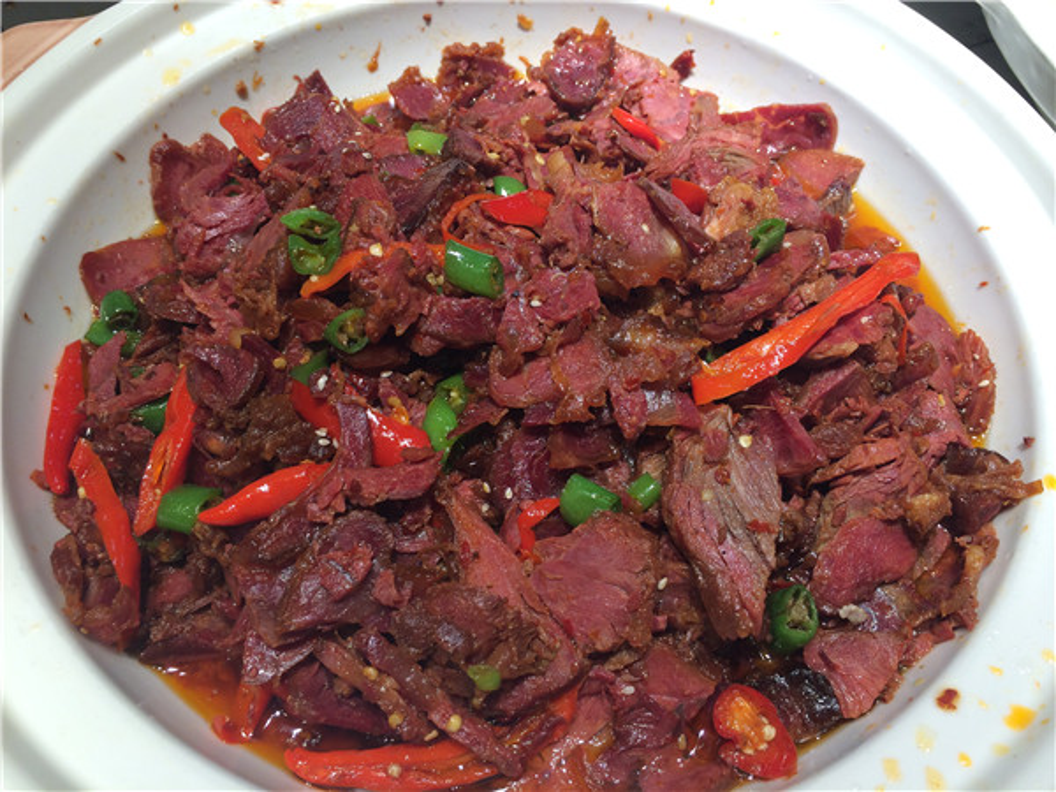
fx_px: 915
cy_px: 396
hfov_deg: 60.0
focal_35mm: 30
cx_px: 528
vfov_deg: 46.8
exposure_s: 1/60
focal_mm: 4.12
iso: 40
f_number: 2.2
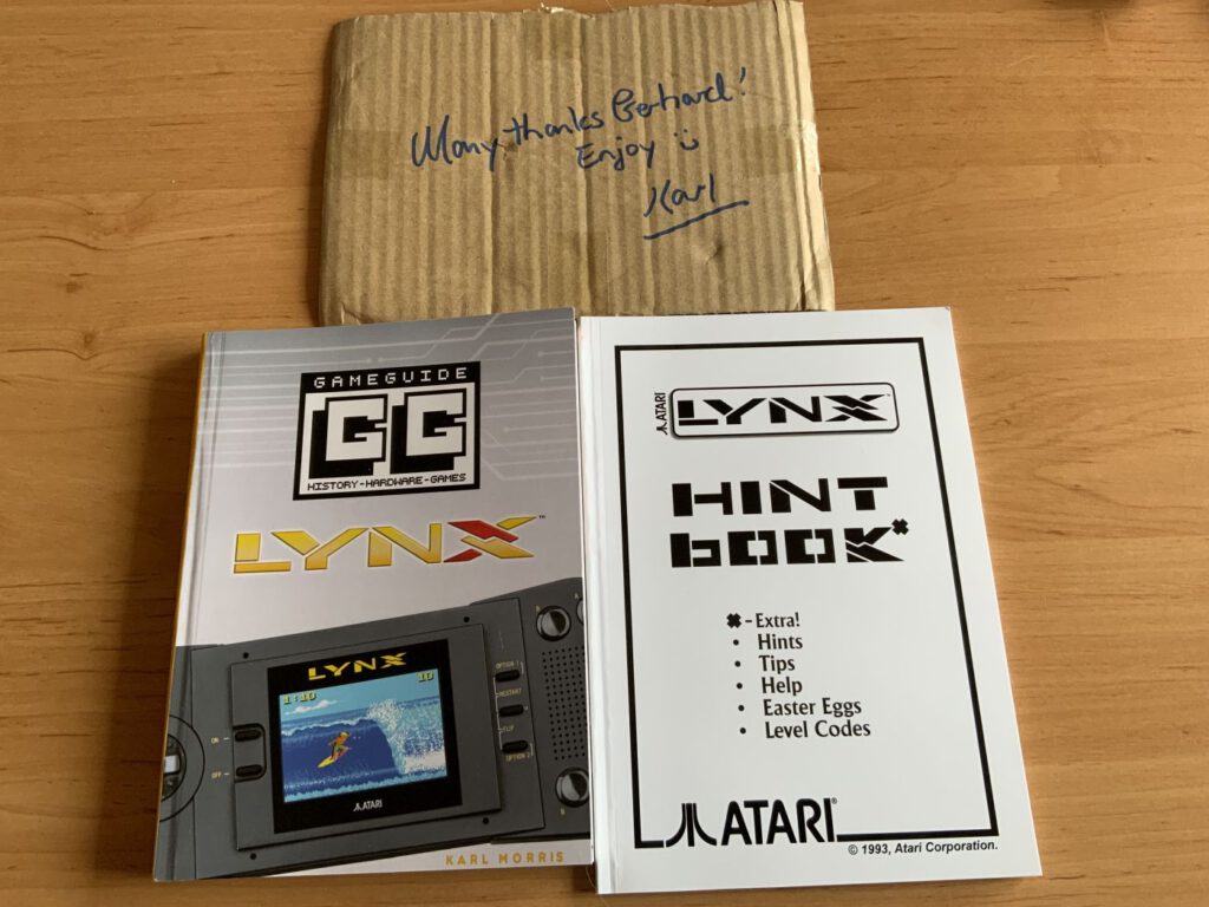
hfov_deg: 61.7
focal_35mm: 29
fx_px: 1013
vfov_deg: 48.2
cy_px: 454
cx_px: 604
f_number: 1.8
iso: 64
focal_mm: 3
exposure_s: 1/93
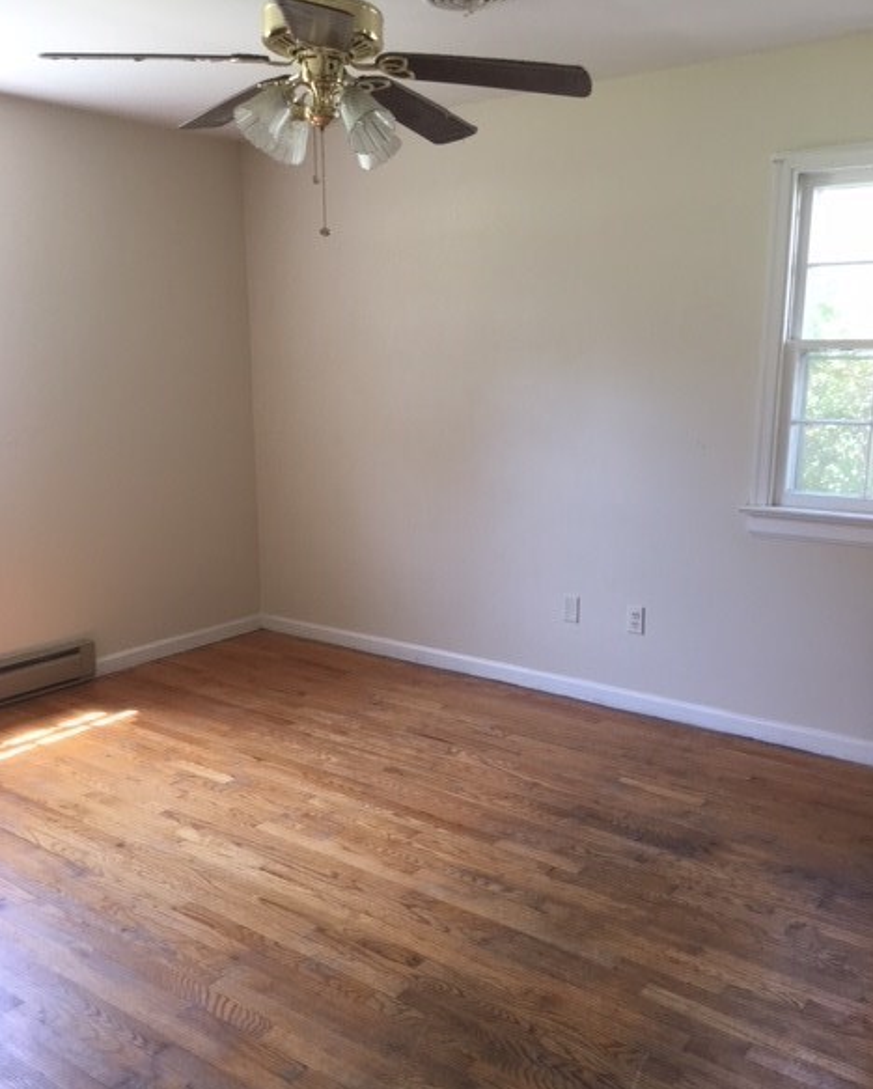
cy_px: 593
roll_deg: +0.1
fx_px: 1000
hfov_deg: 47.2
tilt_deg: -12.9
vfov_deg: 57.1
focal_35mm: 31
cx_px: 433
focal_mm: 4.15
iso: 50
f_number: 2.2
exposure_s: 1/30
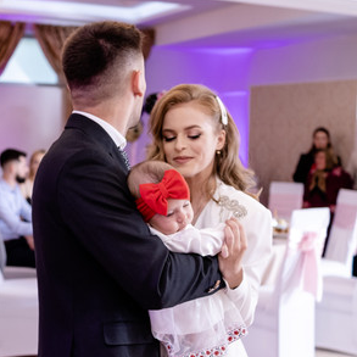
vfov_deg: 26.4
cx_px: 133
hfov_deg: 26.4
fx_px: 758
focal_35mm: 65
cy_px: 209
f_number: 2
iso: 640
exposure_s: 1/200
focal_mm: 23
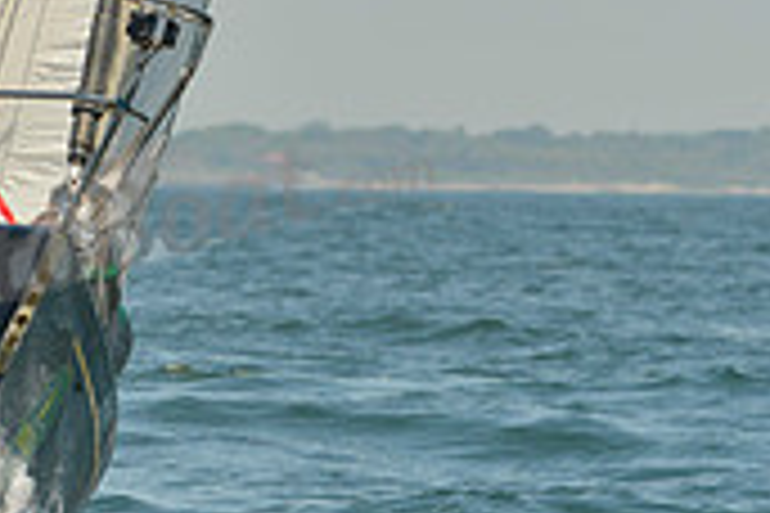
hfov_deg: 3.0
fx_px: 14522
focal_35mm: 679
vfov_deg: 2.0
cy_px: 65
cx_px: -428
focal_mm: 200
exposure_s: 1/1250
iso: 280
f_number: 6.3
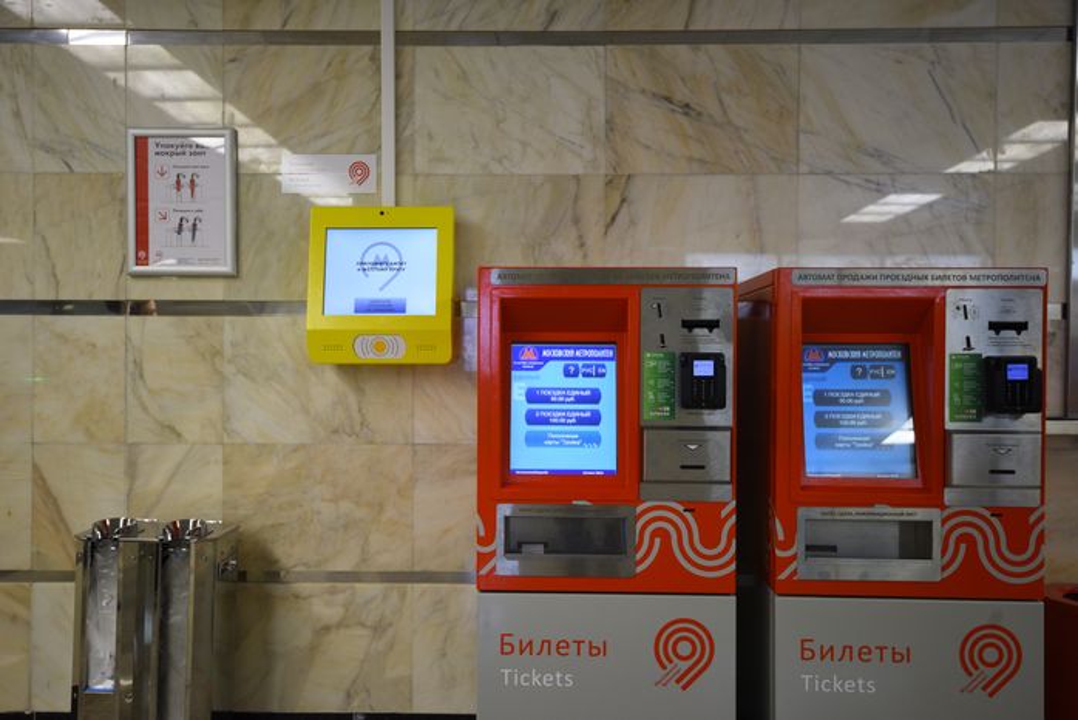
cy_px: 360
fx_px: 899
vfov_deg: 43.6
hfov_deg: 61.9
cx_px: 539
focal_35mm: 30
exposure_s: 1/125
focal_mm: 30
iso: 1000
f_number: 4
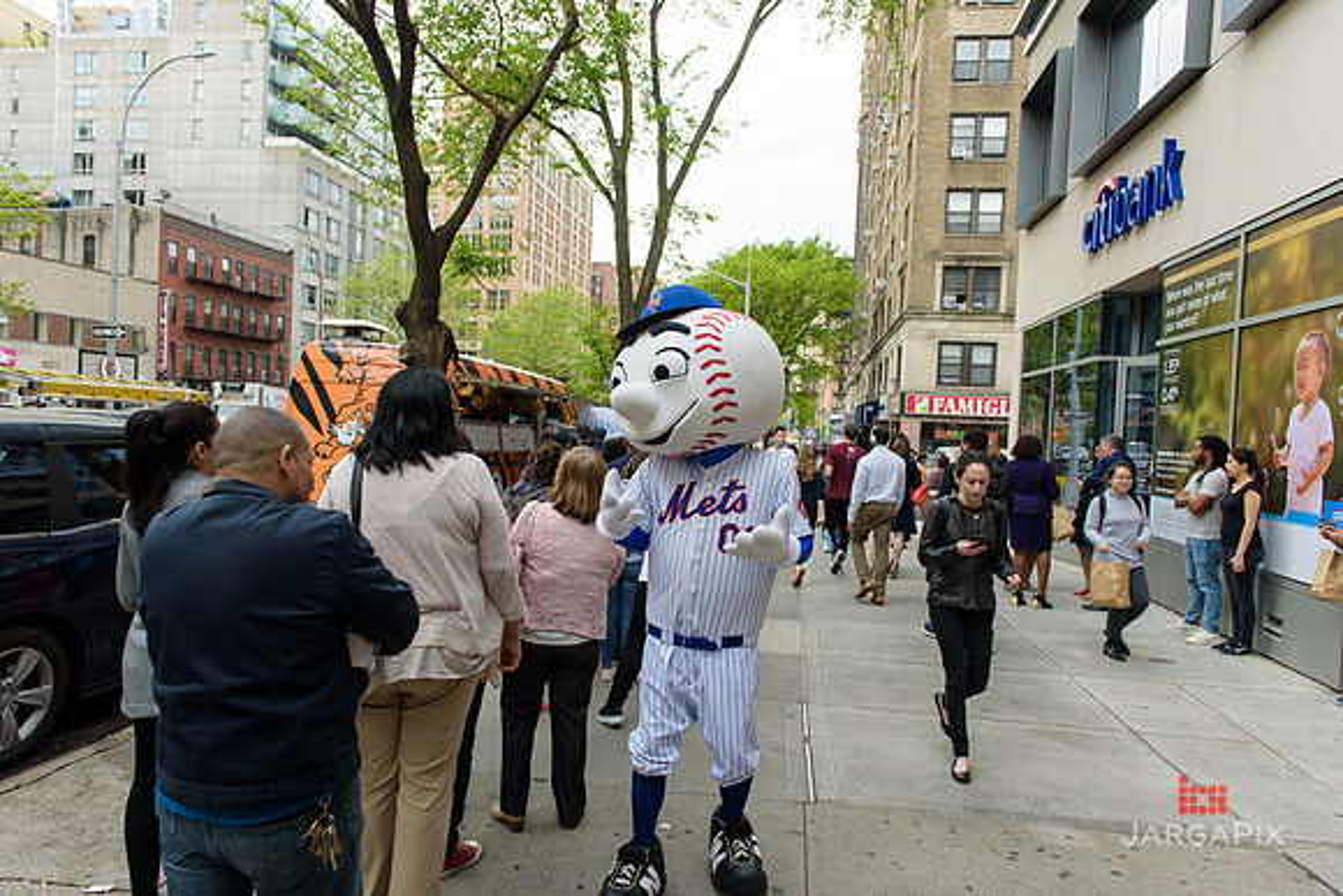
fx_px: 896
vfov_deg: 53.2
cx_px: 672
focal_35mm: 24
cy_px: 448
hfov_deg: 73.7
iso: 200
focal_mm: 24
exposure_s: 1/250
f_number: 4
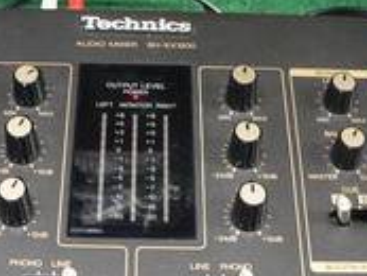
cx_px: 155
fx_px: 838
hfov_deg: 24.7
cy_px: 126
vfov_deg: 18.7
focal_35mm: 79
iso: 200
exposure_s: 1/10
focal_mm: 6
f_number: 2.8
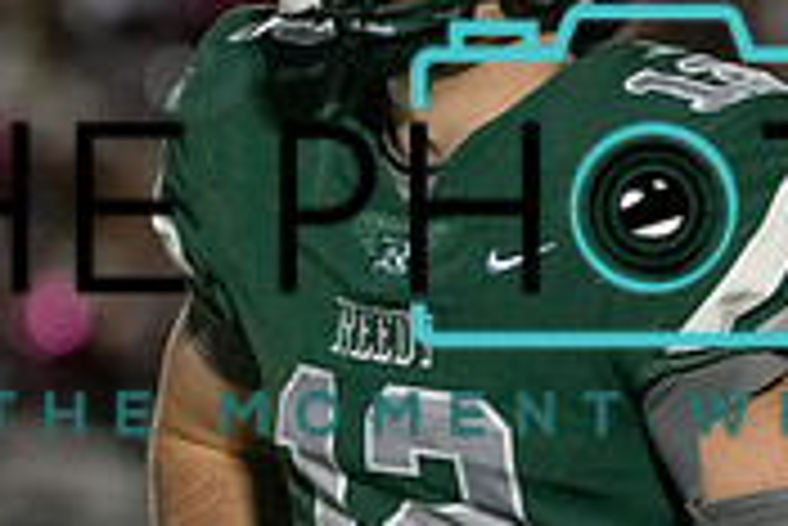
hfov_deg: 1.6
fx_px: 29026
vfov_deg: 1.0
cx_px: 513
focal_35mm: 1325
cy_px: 218
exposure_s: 1/1250
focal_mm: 400
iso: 20000
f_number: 5.6
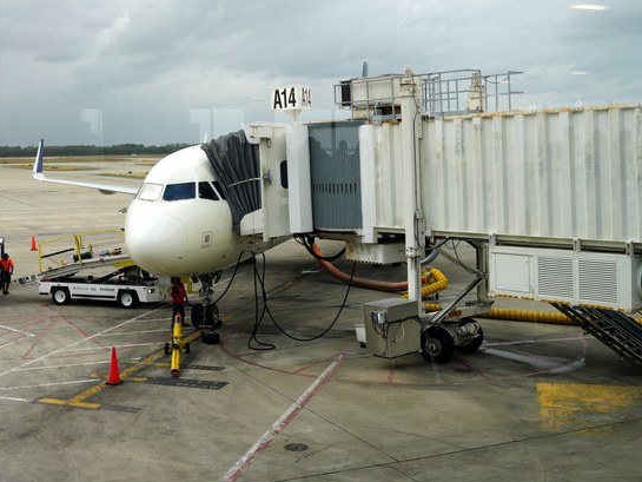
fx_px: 904
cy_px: 181
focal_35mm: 49
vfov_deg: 29.7
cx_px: 199
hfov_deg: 38.5
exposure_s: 1/80
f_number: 5.6
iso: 100
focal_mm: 23
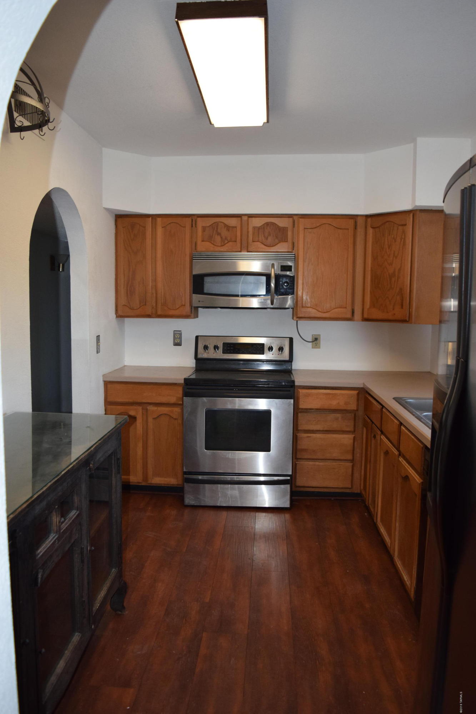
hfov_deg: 47.9
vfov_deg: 67.4
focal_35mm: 27
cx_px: 238
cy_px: 357
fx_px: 536
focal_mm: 18
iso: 900
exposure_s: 1/60
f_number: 3.5
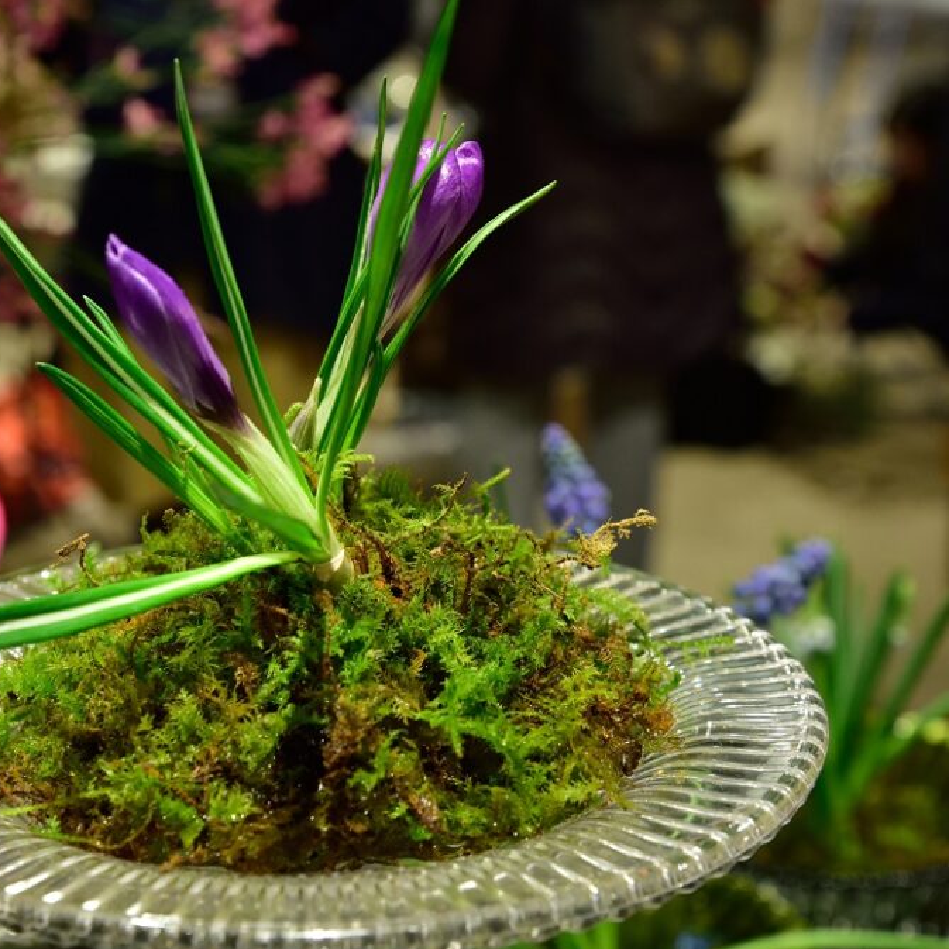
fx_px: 2326
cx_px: 295
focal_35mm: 75
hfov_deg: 22.9
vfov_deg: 23.1
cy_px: 481
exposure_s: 1/25
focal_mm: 58
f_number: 8
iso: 2500
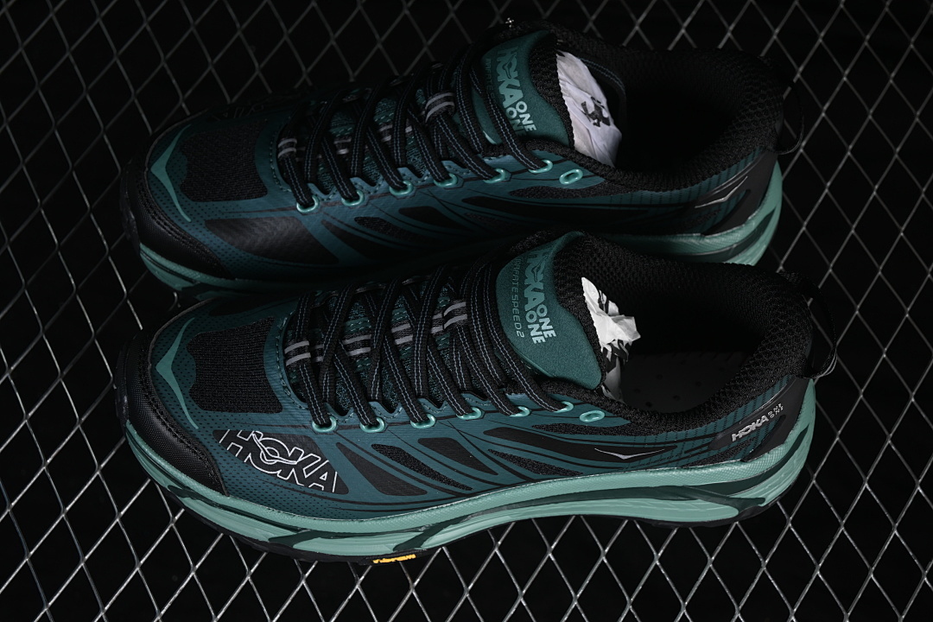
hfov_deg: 27.0
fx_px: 1944
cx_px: 466
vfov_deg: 18.2
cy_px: 311
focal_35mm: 75
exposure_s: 1/60
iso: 160
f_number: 6.3
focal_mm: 50
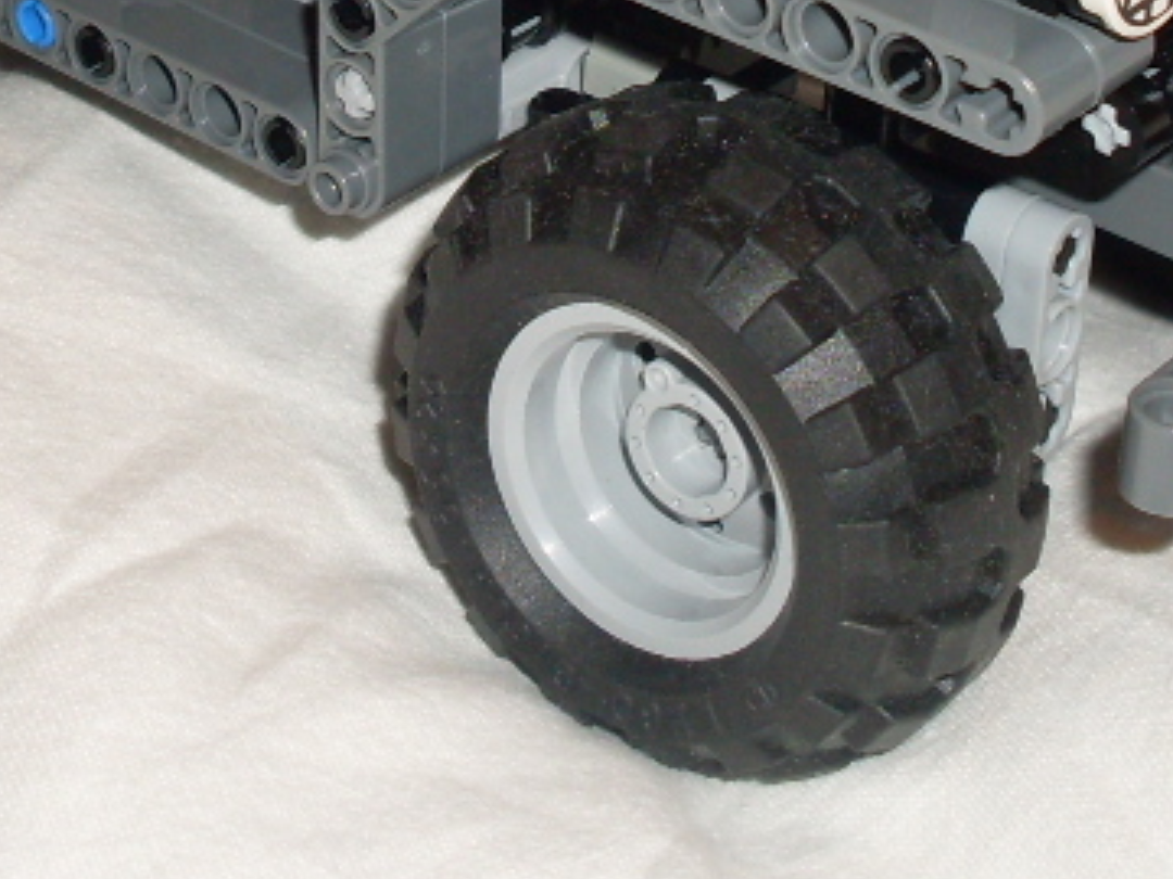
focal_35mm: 108
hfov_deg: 18.2
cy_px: -120
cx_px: 499
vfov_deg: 13.4
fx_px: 3660
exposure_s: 1/45
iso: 100
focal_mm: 6.3
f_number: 2.8
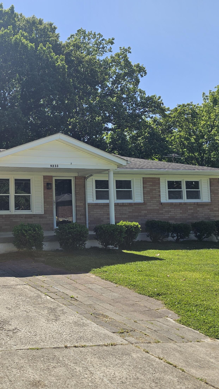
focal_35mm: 34
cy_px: 191
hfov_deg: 31.0
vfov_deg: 58.0
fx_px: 351
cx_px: -20
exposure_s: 1/722
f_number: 1.7
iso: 10
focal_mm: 6.3
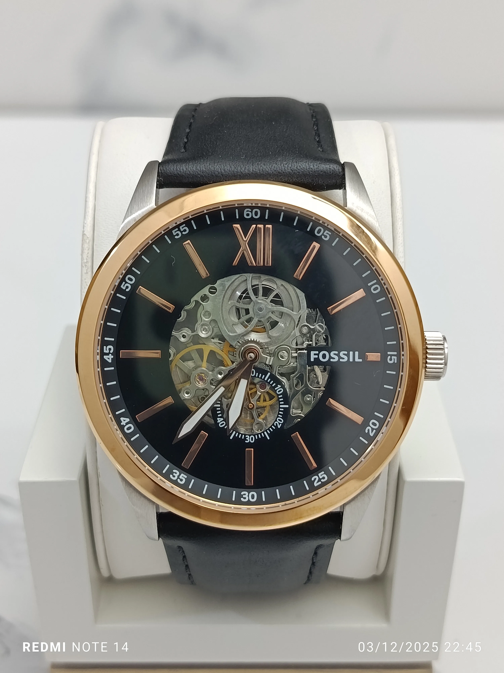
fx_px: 932
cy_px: 336
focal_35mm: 48
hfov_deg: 30.3
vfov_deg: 39.7
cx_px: 252
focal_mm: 5.24
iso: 392
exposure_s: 1/100
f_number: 1.7
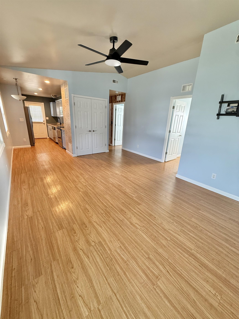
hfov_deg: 85.7
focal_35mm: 14
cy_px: 160
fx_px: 129
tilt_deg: -16.8
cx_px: 120
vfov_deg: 102.1
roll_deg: -2.6
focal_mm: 2.22
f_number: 2.2
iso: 250
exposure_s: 1/60
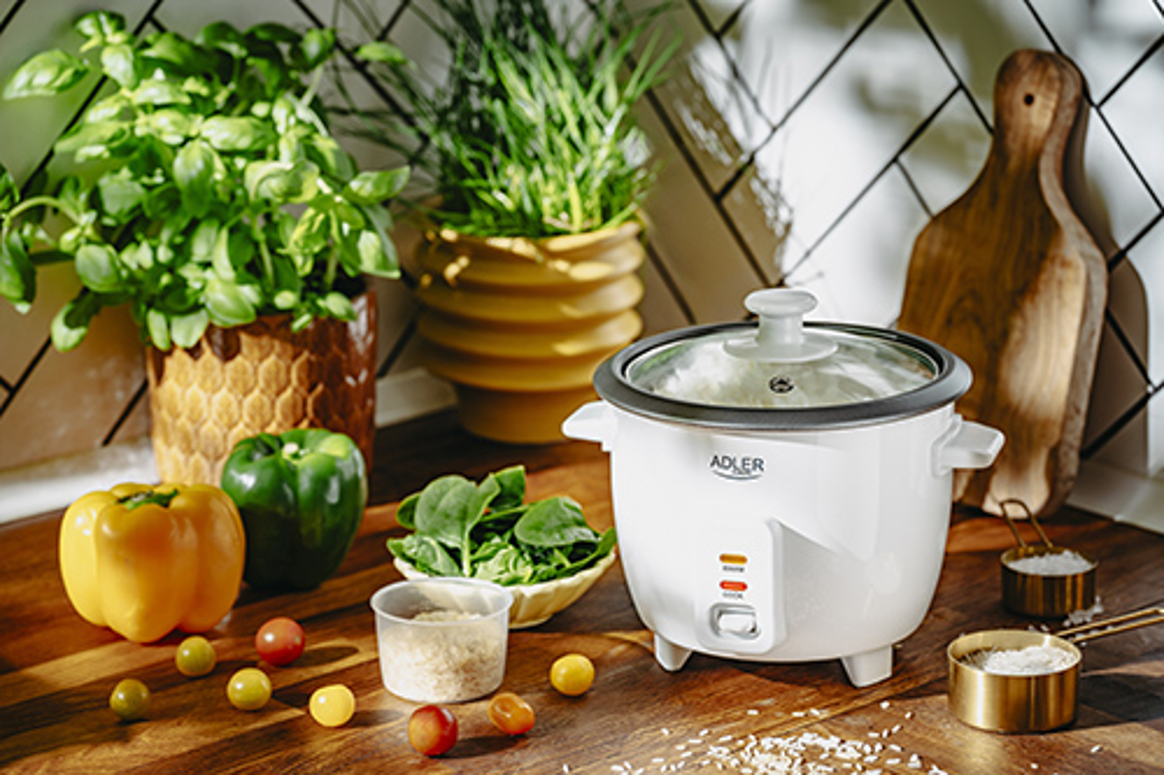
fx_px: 3394
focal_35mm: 105
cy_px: 388
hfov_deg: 19.5
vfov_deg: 13.0
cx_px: 582
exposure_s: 1/250
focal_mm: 105
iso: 100
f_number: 4.5
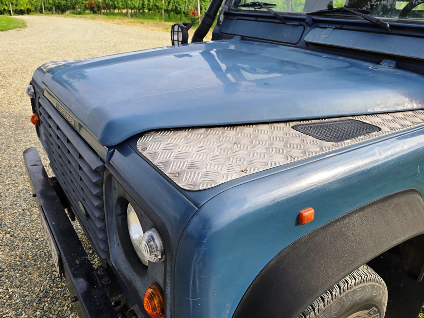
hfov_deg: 65.1
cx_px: 189
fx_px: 331
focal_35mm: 27
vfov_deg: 51.3
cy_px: 145
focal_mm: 6.3
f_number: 1.7
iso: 12
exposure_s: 1/288
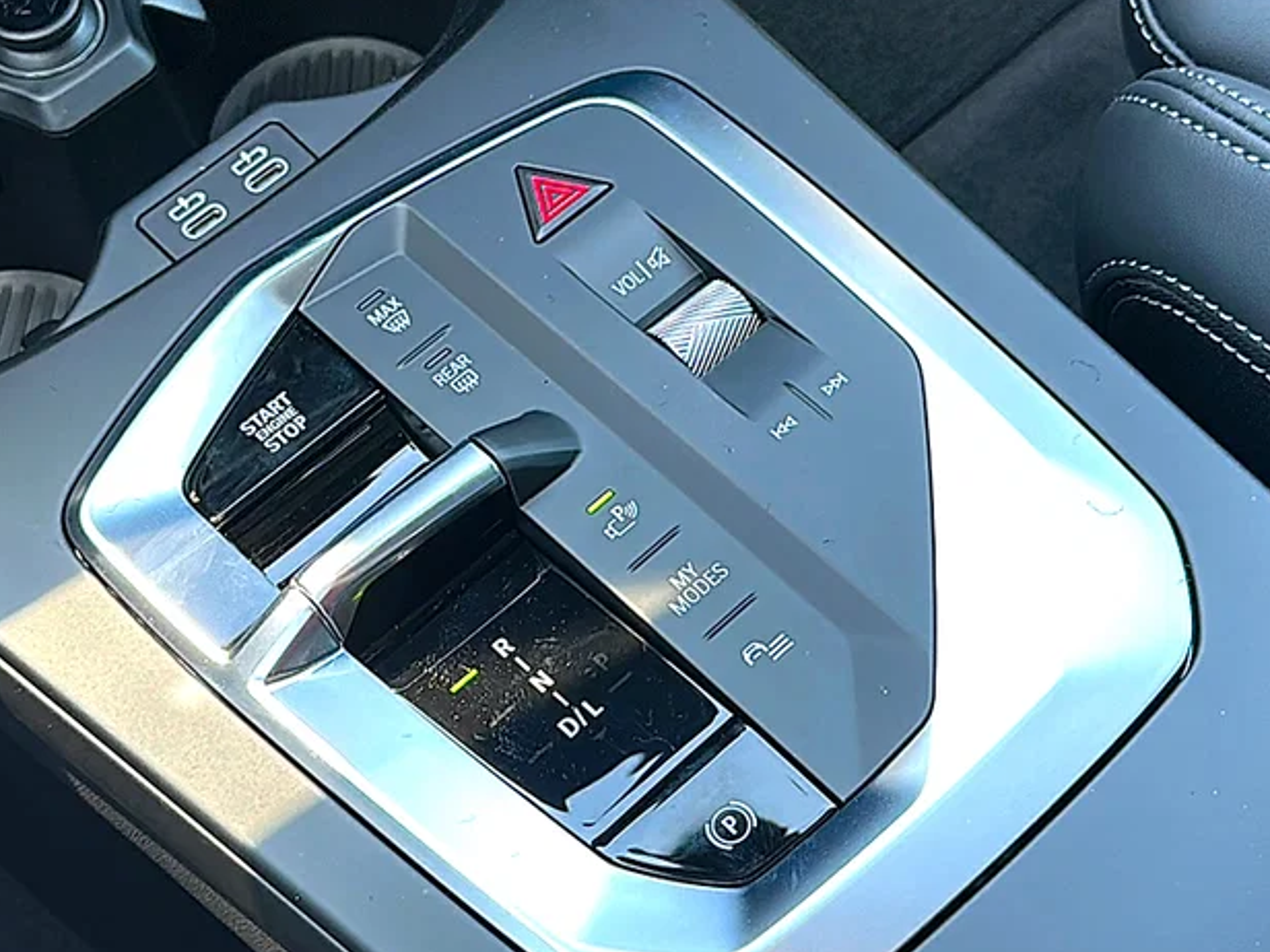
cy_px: 533
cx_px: 672
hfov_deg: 38.2
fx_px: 1834
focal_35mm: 50
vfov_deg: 29.1
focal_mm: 6.86
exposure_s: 1/130
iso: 100
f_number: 1.78
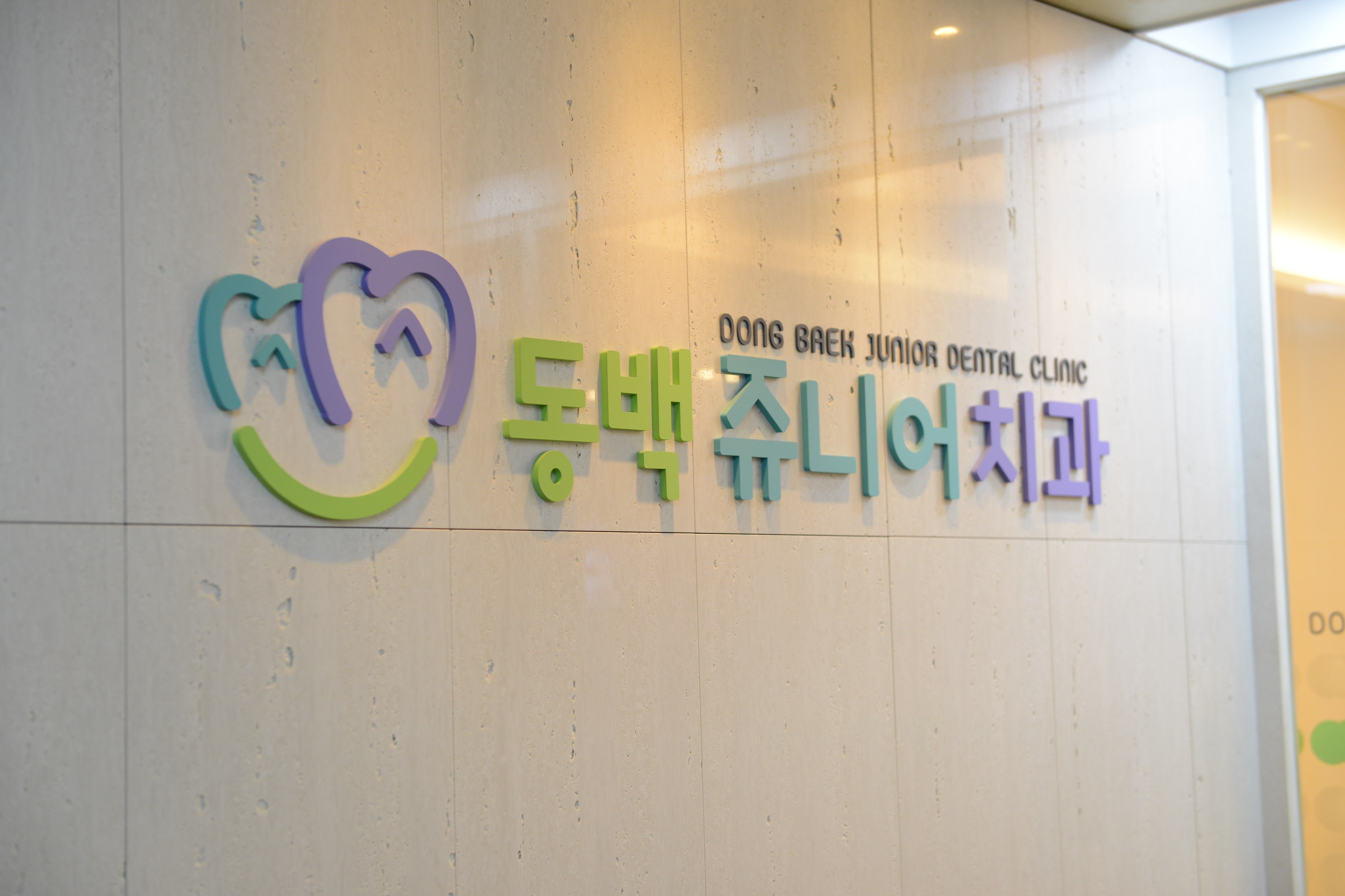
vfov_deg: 22.6
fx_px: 2241
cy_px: 448
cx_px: 672
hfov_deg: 33.4
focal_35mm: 60
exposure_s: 1/200
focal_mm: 60
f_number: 3.5
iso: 1000
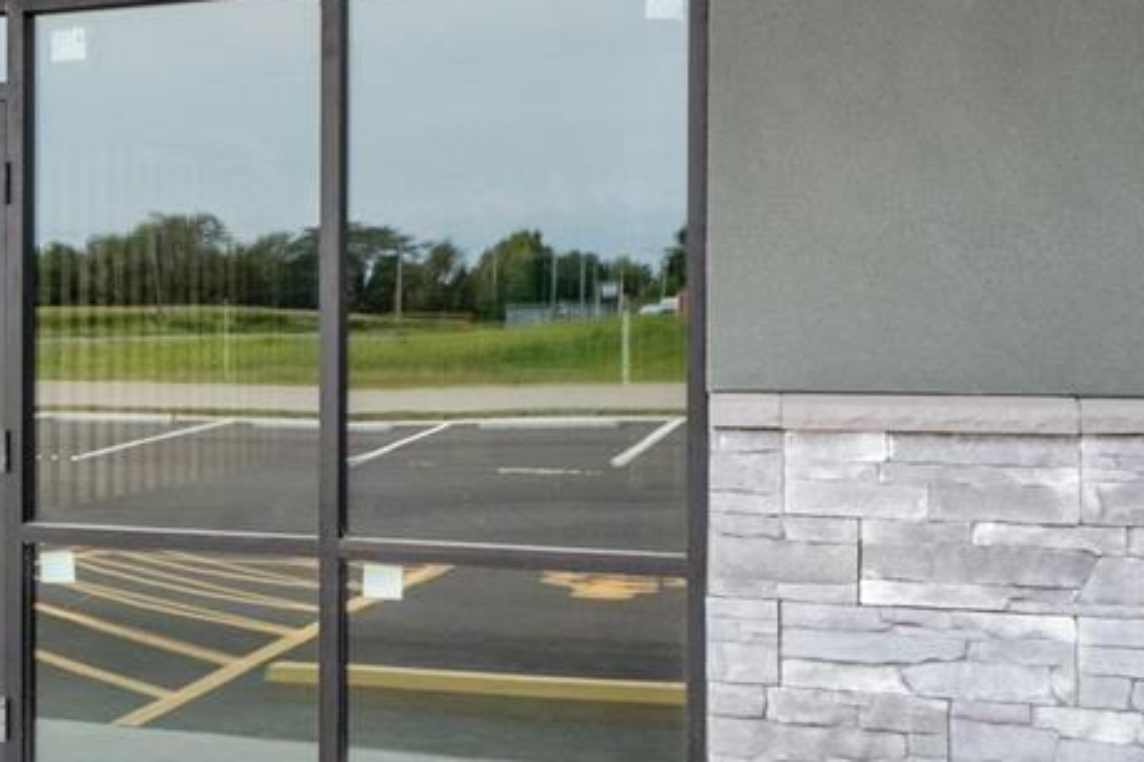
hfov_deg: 31.2
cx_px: -75
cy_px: 356
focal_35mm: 58
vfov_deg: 23.4
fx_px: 1843
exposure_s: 1/100
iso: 400
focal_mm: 13
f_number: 9
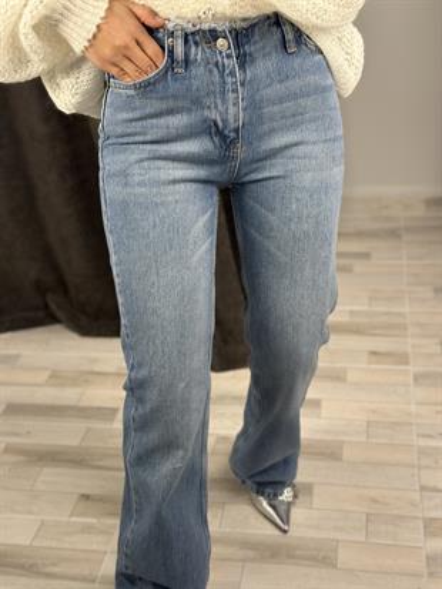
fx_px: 817
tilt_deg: -49.0
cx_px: 221
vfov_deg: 39.6
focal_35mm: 48
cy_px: 294
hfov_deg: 30.3
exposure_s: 1/100
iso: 200
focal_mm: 6.86
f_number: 1.78
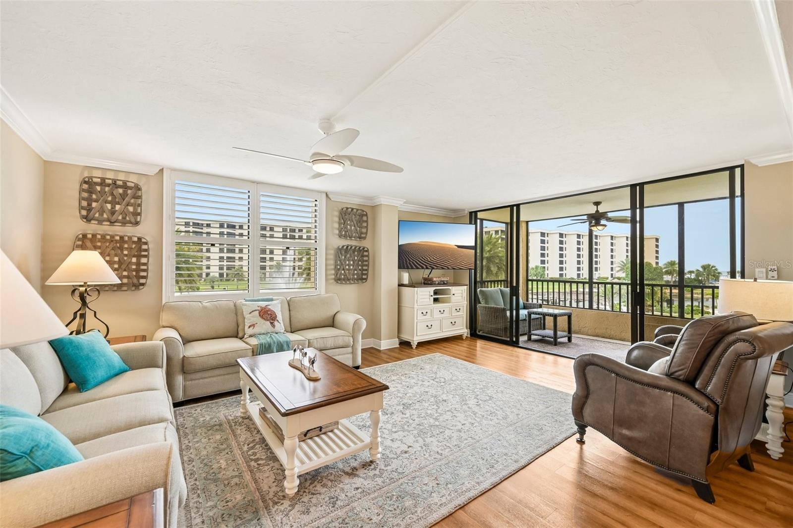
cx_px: 396
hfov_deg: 104.3
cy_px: 264
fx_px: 308
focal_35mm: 14
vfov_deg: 81.2
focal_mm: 14
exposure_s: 1/80
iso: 400
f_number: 8
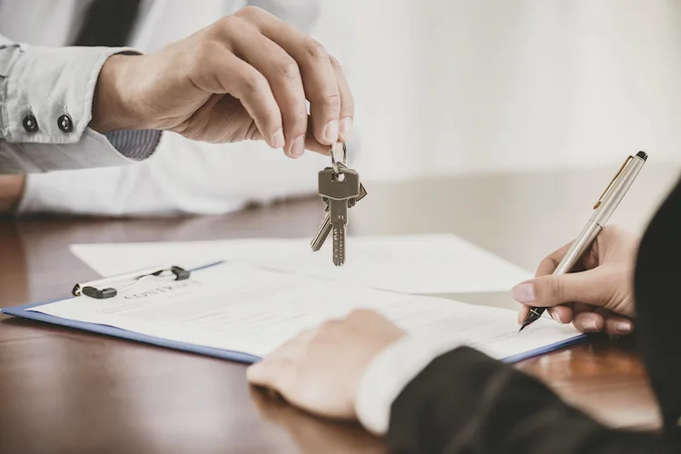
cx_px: 340
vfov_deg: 9.8
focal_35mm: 140
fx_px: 2648
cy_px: 227
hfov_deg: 14.7
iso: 400
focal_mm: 140
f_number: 3.5
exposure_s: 1/320
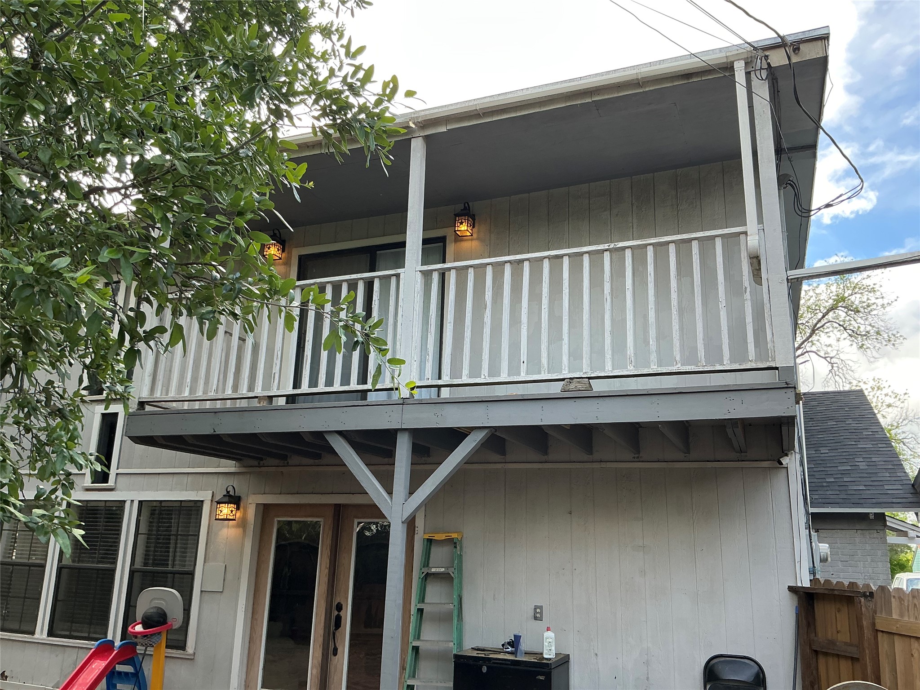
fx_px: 744
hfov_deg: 63.4
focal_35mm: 28
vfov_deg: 49.7
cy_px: 345
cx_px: 460
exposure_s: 1/257
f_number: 1.8
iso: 25
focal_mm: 3
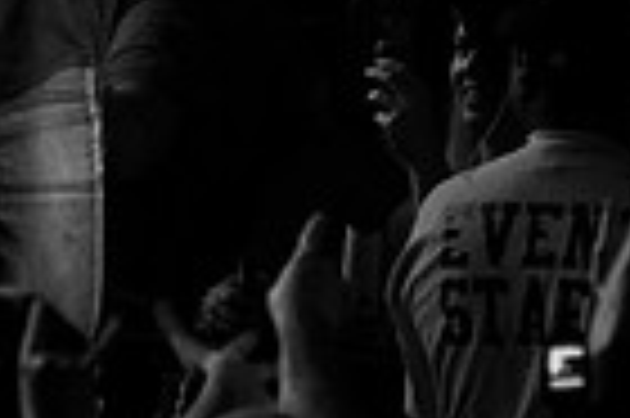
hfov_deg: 1.7
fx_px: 21709
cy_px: -173
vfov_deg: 1.1
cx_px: 562
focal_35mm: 1242
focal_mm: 200
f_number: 4
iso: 800
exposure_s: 1/160
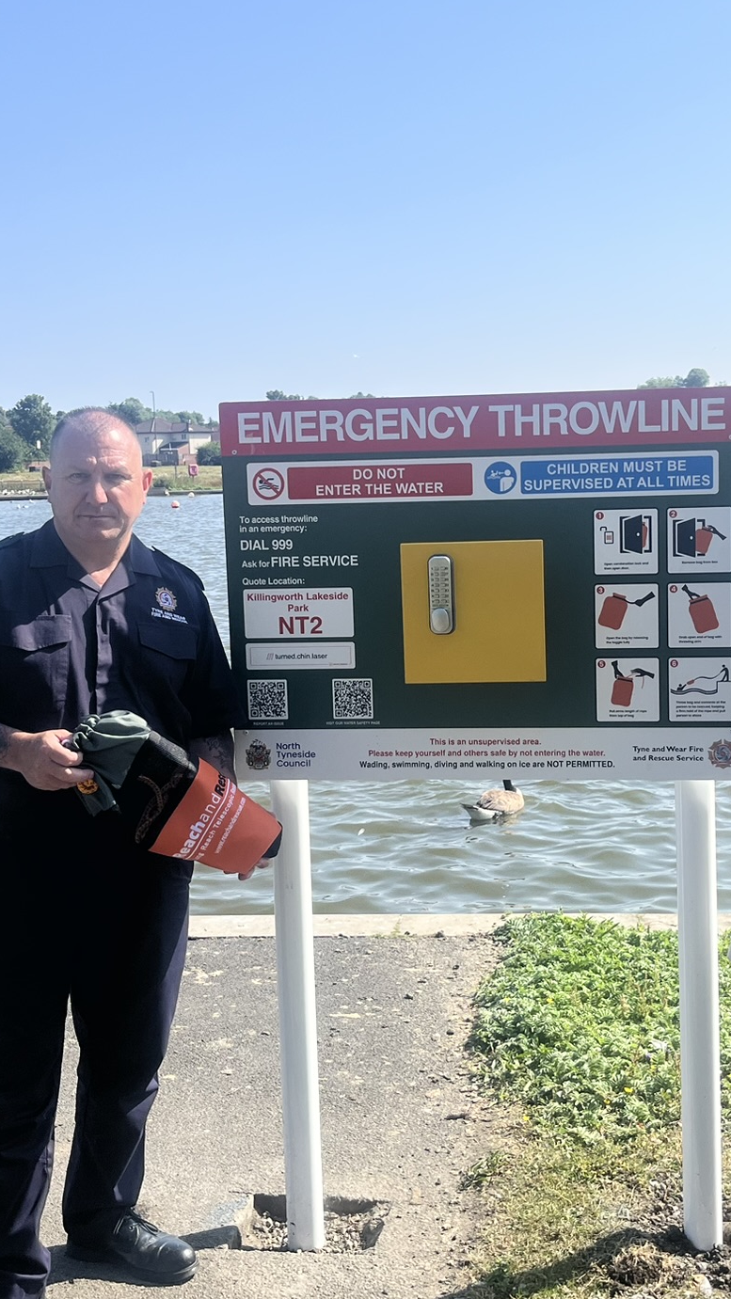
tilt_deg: -7.0
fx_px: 1447
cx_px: 449
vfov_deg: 48.4
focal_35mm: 42
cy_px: 638
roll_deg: +1.0
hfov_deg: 28.3
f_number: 1.6
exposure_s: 1/3413
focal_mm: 5.1
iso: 50
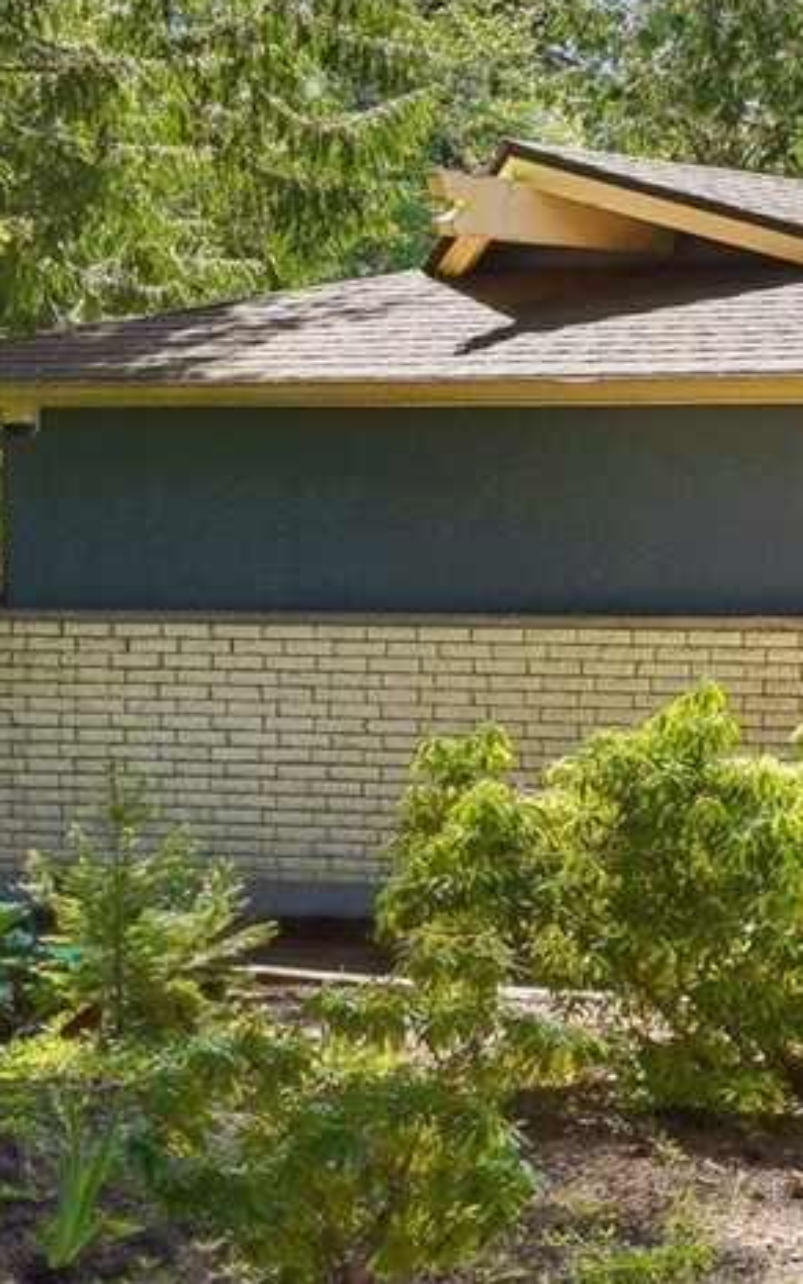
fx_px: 2590
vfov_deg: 27.8
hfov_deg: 11.5
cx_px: 2325
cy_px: 601
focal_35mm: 74
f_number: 8
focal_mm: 20
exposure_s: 1/125
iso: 125
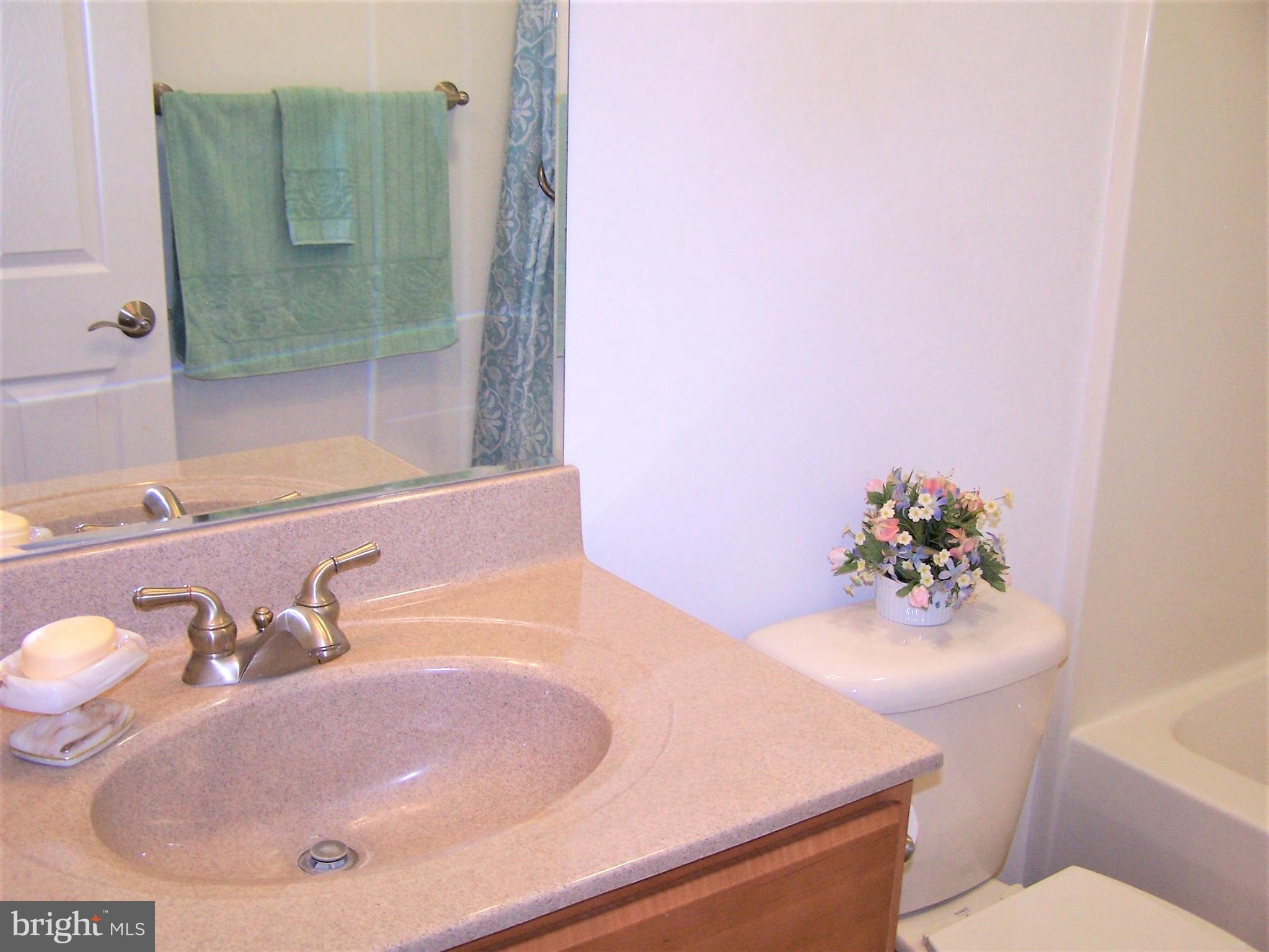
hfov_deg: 49.0
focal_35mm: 38
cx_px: 634
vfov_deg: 37.7
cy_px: 476
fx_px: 1393
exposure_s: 1/60
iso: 140
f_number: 2.8
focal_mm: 6.3
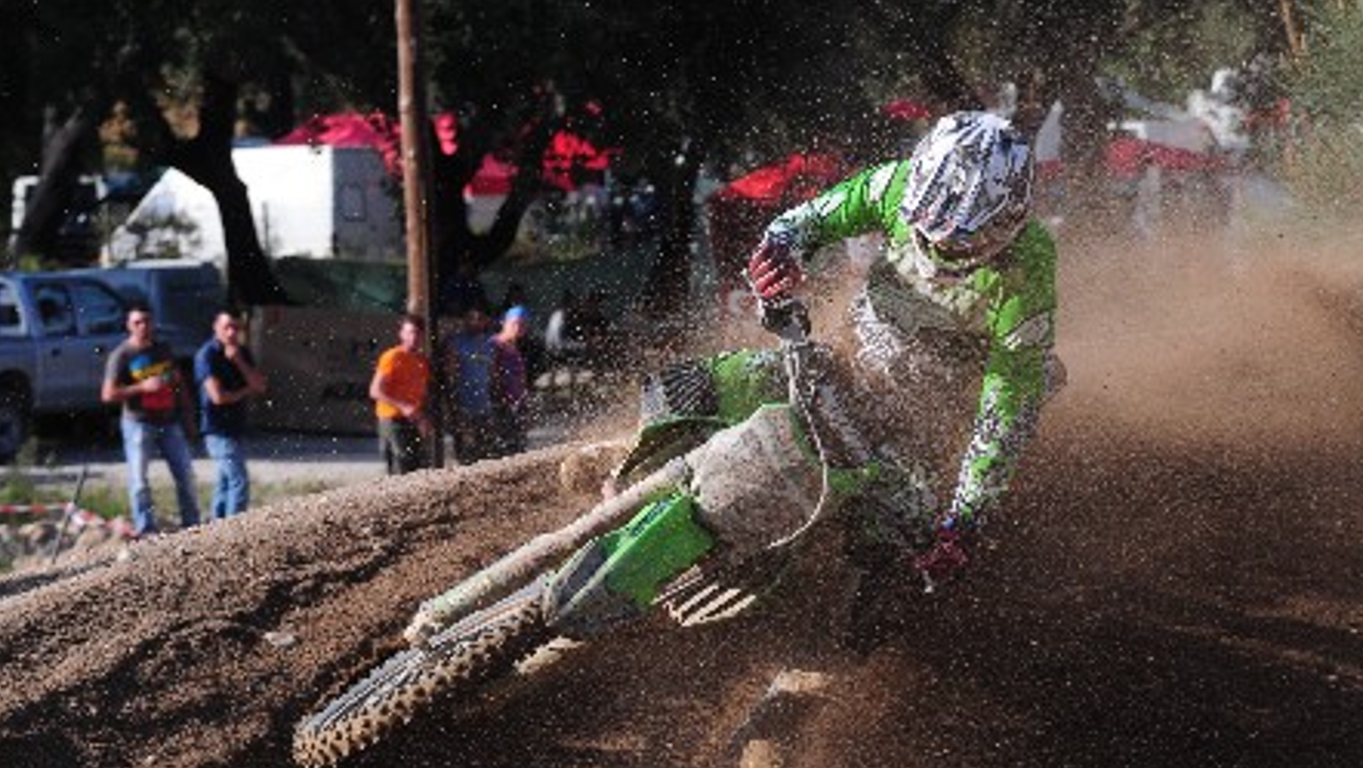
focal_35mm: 179
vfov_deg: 6.8
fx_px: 6472
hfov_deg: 12.0
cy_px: 362
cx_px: 685
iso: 400
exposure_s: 1/800
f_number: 6.3
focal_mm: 112
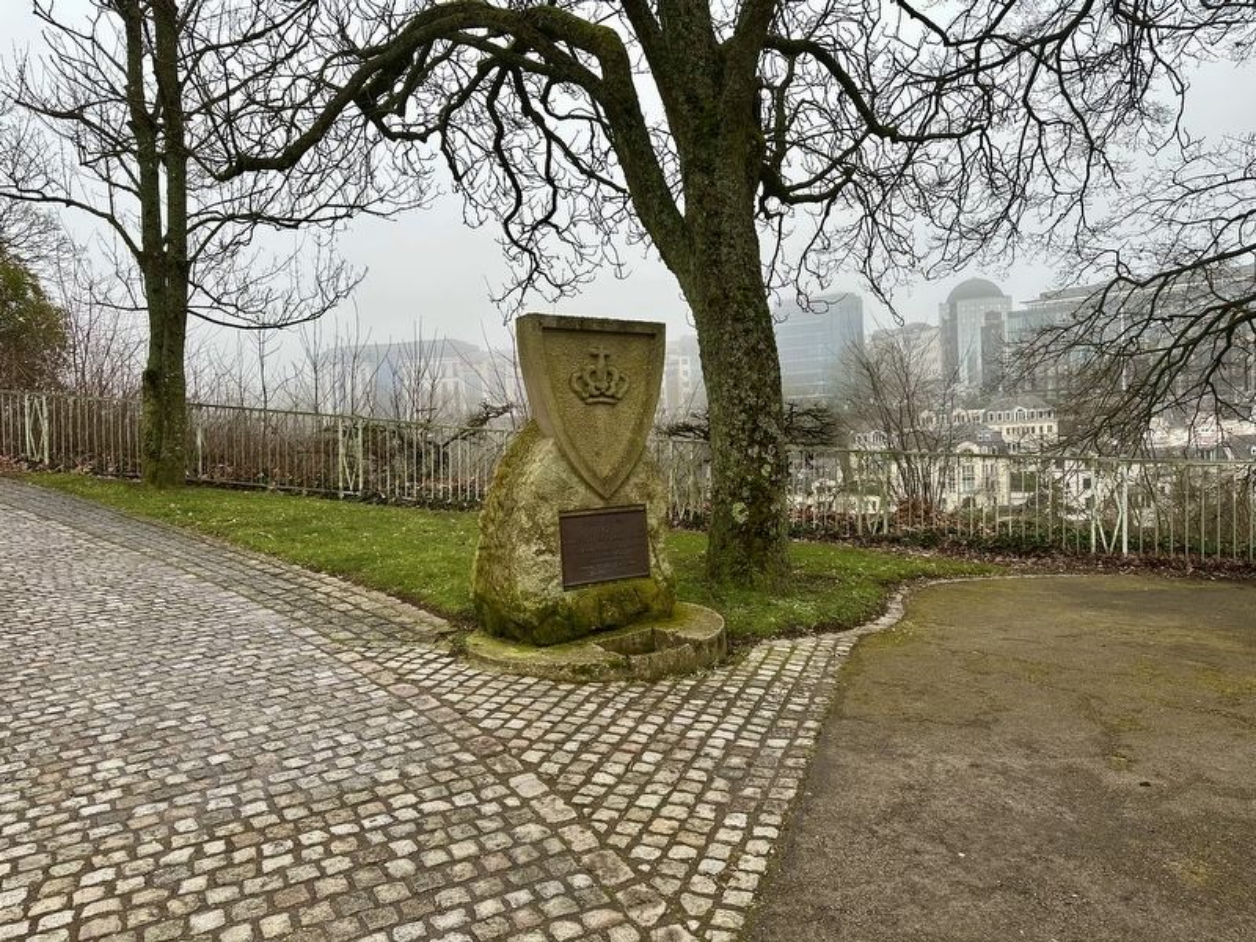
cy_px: 471
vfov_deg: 56.8
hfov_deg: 71.6
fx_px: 871
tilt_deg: -1.2
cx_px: 628
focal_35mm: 24
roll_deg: +4.2
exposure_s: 1/187
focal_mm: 6.86
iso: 64
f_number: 1.78
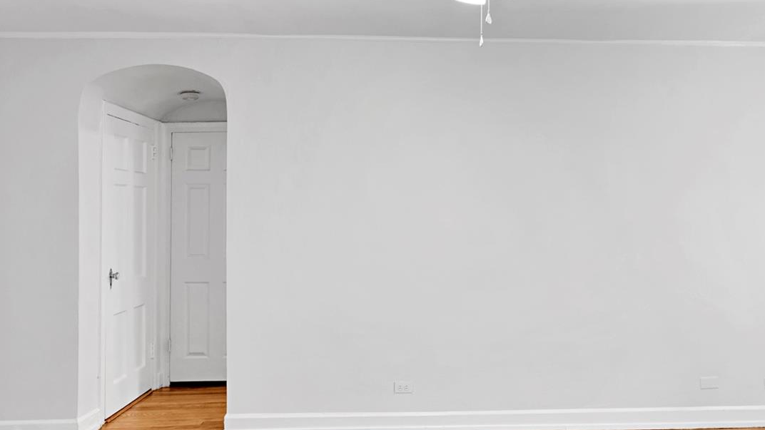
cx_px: 445
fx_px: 568
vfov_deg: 40.6
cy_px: 312
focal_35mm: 28
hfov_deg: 67.5
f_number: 9
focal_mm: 14
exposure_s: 1/2
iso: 320
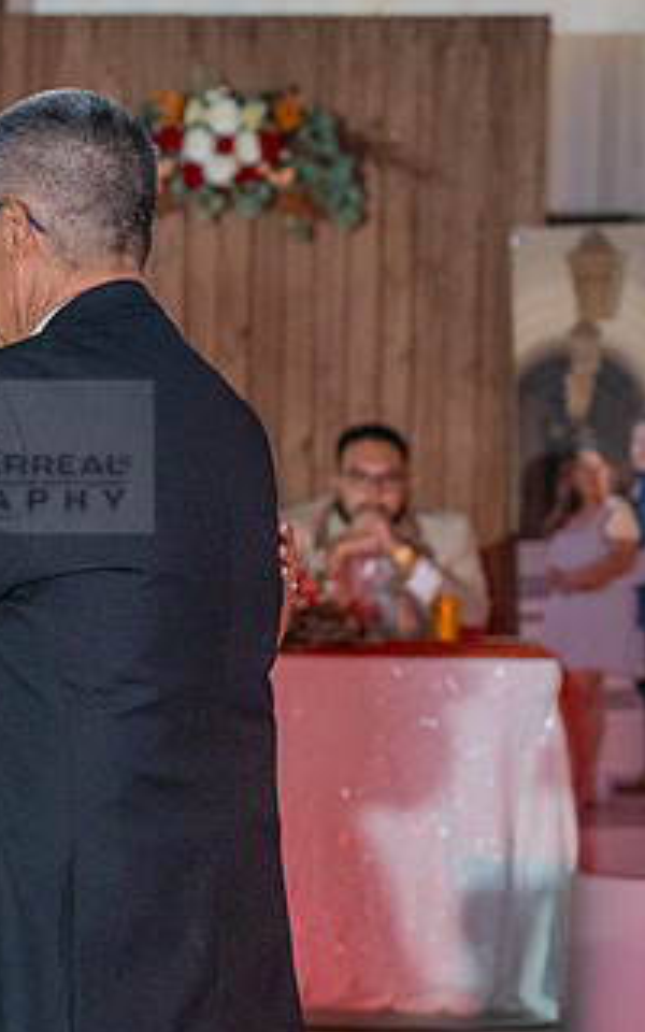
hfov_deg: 9.6
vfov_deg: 15.5
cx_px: -119
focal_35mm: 135
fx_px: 3797
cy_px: 456
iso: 3200
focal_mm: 73
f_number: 4
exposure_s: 1/250
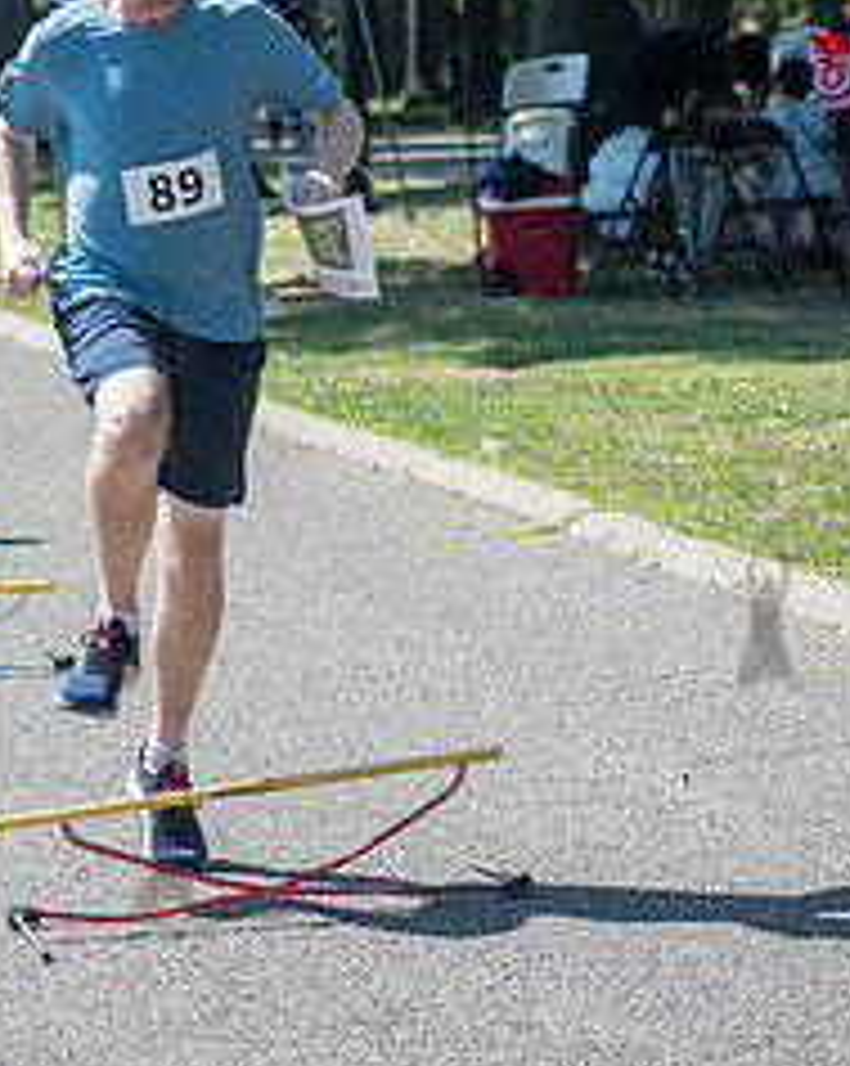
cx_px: 60
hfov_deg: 7.7
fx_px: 6301
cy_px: 335
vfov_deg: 9.7
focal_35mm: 200
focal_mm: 80
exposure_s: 1/1250
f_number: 4
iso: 200
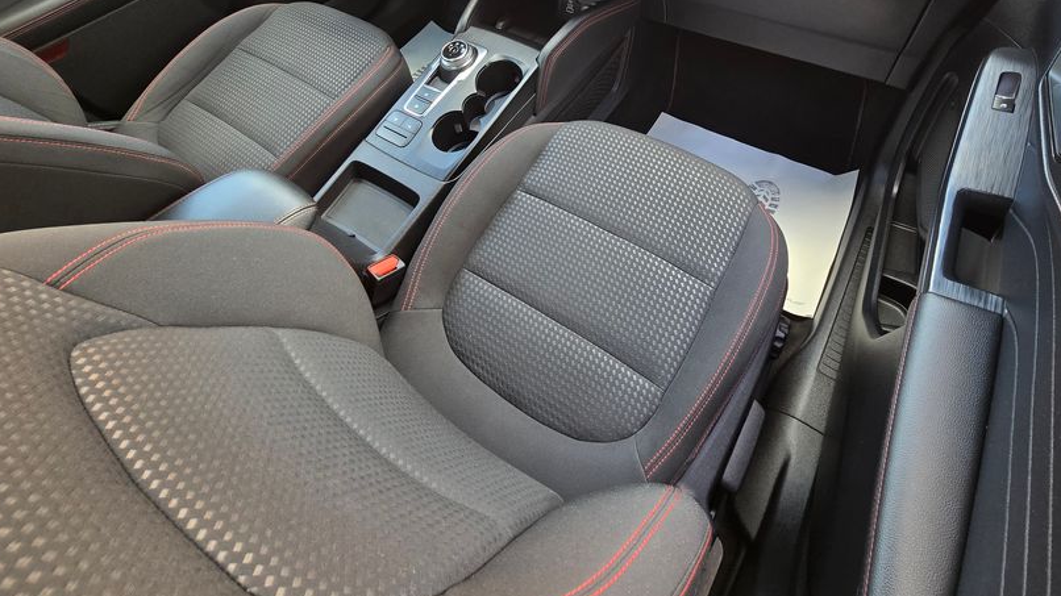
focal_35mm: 18
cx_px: 590
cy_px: 142
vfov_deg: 57.6
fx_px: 506
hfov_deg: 92.3
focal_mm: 2.2
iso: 160
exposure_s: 1/60
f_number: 2.2
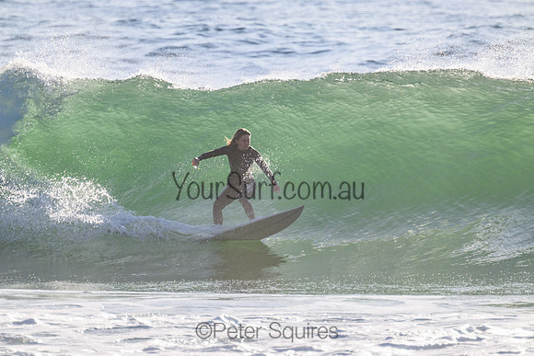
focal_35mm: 800
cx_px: 267
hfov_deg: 2.6
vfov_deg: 1.7
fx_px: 11869
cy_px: 178
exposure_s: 1/2000
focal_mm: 800
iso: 1100
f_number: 11
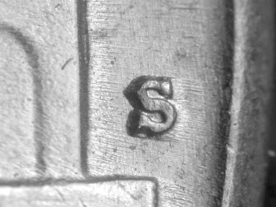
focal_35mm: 148
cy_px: 104
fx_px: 1180
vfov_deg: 10.0
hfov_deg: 13.3
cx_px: 138
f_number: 4.9
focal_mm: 30.6
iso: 100
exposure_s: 1/7.7
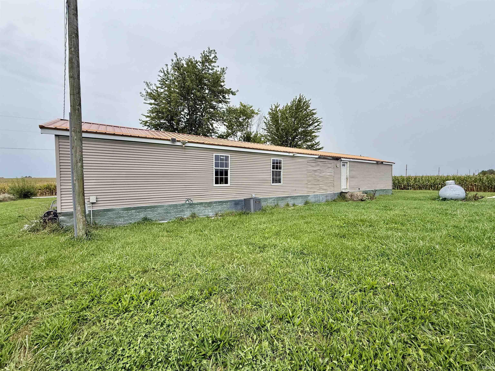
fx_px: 200
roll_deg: +0.2
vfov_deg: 85.7
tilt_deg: -1.6
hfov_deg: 102.1
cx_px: 248
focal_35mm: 14
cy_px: 186
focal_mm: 2.22
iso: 50
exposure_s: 1/701
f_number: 2.2
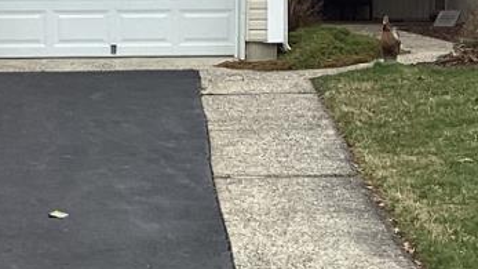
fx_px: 1850
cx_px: 321
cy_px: 101
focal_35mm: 146
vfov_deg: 8.3
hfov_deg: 14.7
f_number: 2.4
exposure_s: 1/708
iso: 25
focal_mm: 3.3
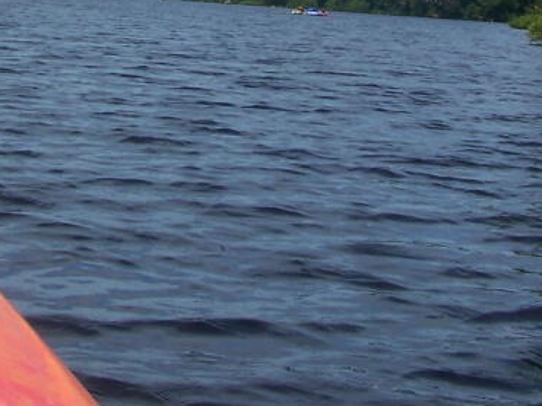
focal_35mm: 105
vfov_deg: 13.7
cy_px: -66
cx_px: 205
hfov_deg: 18.7
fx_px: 1644
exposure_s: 1/640
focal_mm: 6.3
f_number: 5.6
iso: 80
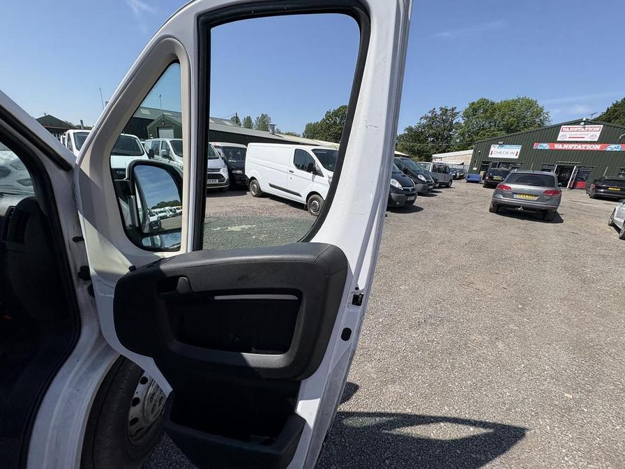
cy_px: 234
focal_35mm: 14
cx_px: 312
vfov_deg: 85.7
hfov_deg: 102.1
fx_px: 253
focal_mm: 2.22
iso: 50
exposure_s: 1/1748
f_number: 2.2
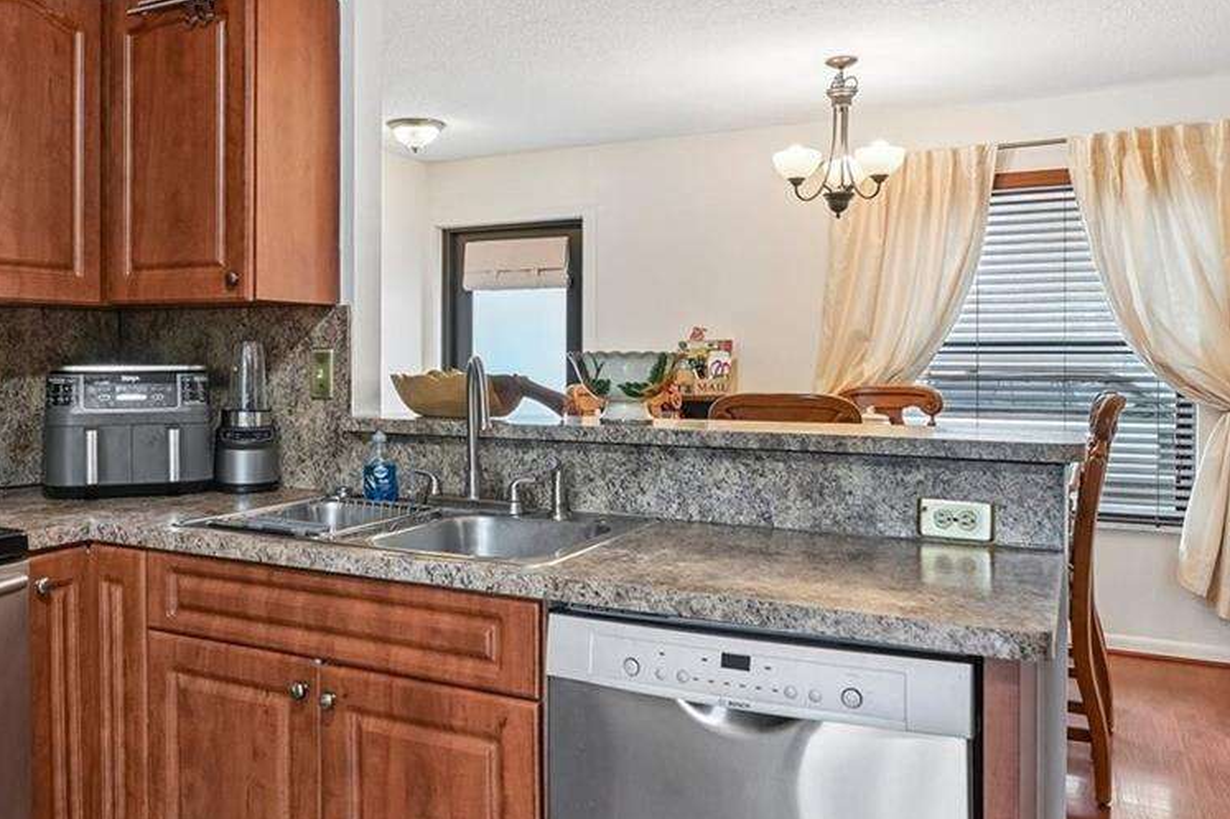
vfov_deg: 43.5
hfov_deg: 61.2
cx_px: 468
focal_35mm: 30
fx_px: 1024
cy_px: 372
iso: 160
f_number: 7.1
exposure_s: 1/13
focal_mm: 14
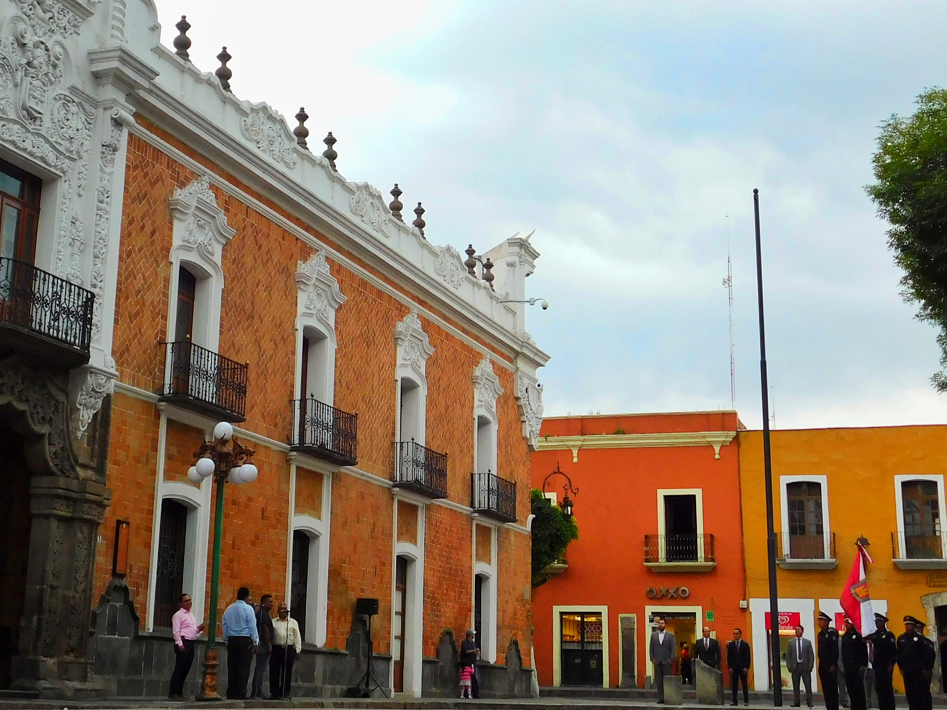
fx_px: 1642
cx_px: 388
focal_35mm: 60
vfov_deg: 24.1
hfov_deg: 32.1
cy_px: 170
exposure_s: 1/80
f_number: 3.5
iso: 125
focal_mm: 6.3
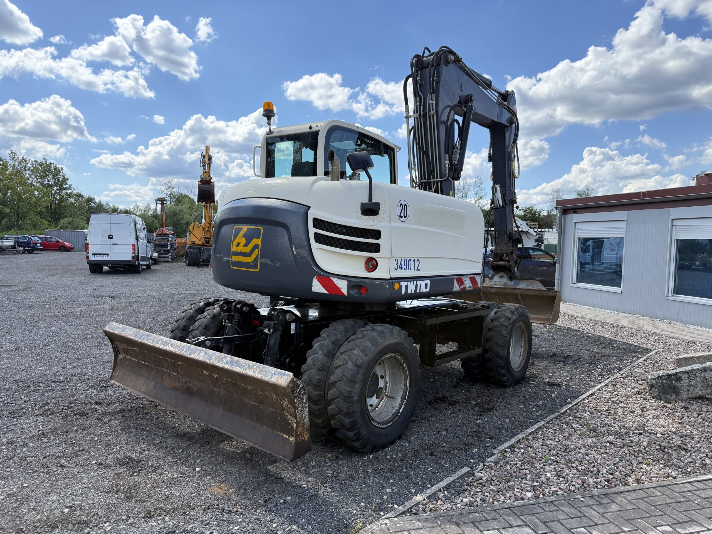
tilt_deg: -2.7
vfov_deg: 56.8
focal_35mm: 24
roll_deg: -1.0
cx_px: 356
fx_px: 494
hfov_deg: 71.6
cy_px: 267
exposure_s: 1/1949
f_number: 1.78
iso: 100
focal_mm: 6.76
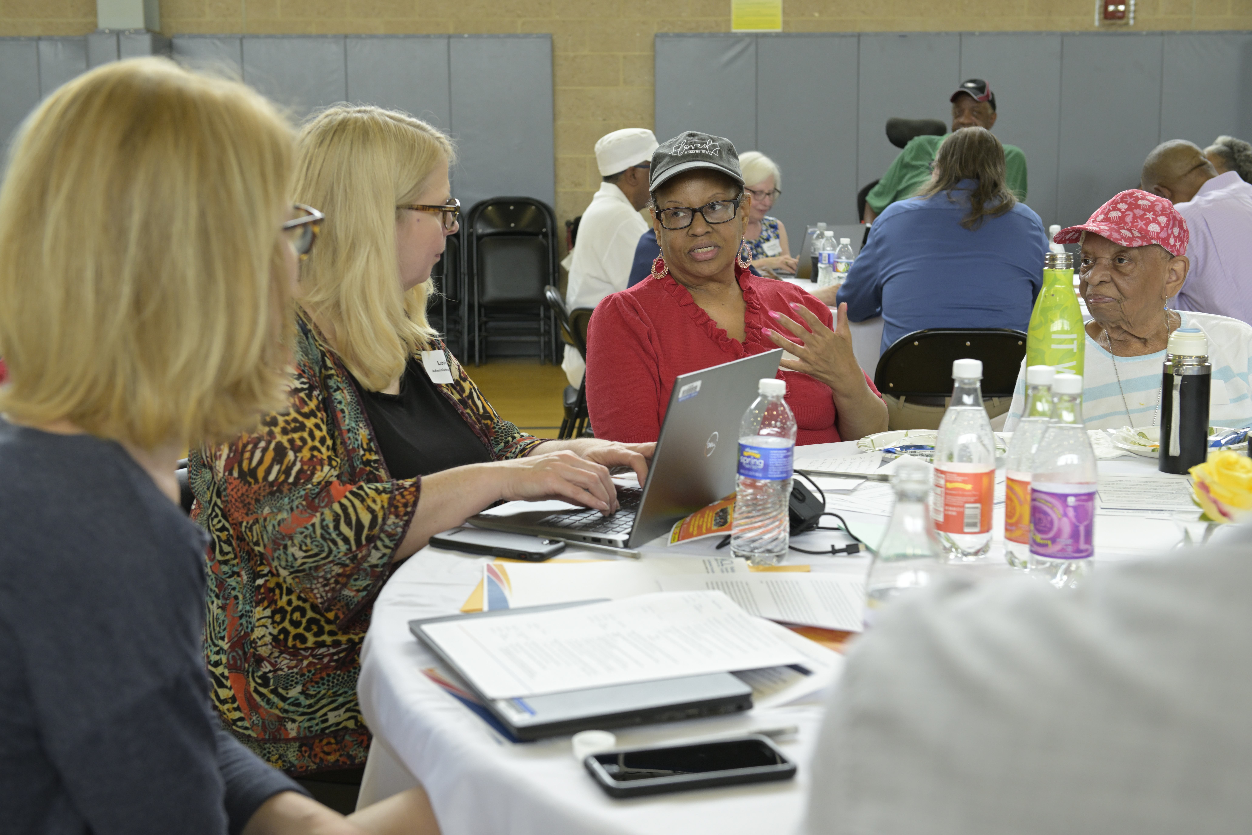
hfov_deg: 41.1
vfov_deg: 28.1
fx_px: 1669
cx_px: 626
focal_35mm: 48
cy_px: 418
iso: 1400
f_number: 5.6
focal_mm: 48
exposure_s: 1/250
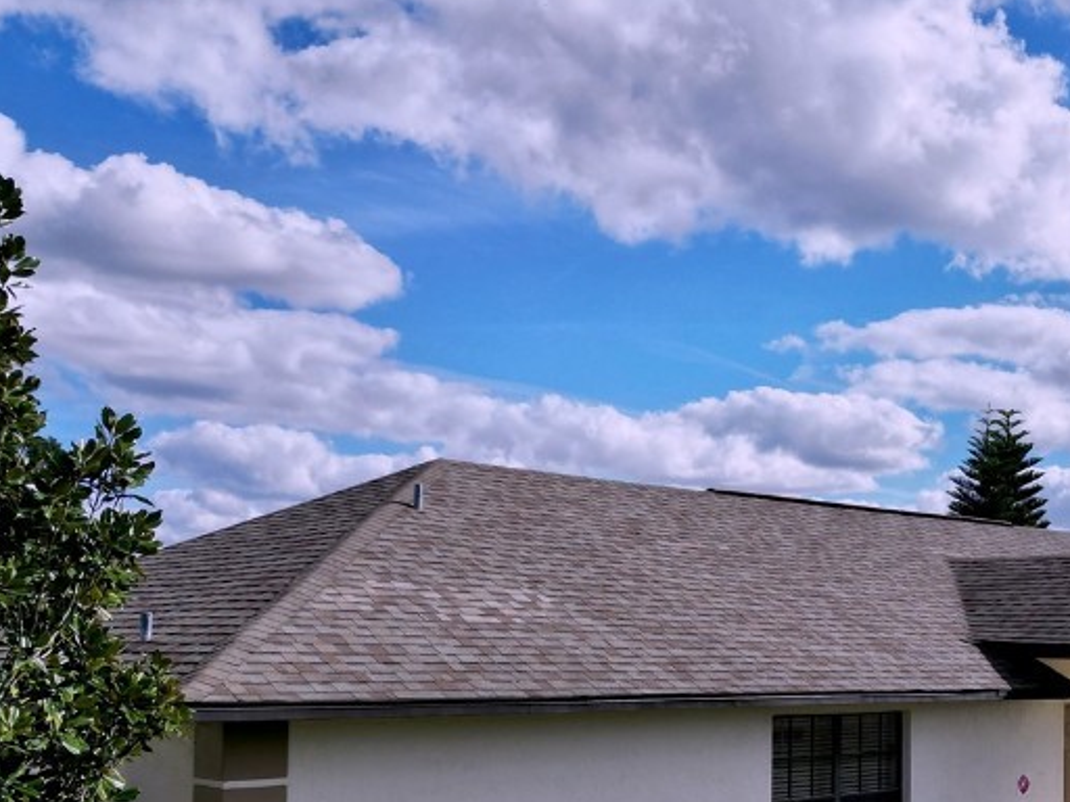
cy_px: 608
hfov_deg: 38.3
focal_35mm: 48
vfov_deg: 29.8
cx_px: 848
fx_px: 1484
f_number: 1.7
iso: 150
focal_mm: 6.72
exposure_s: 1/5000
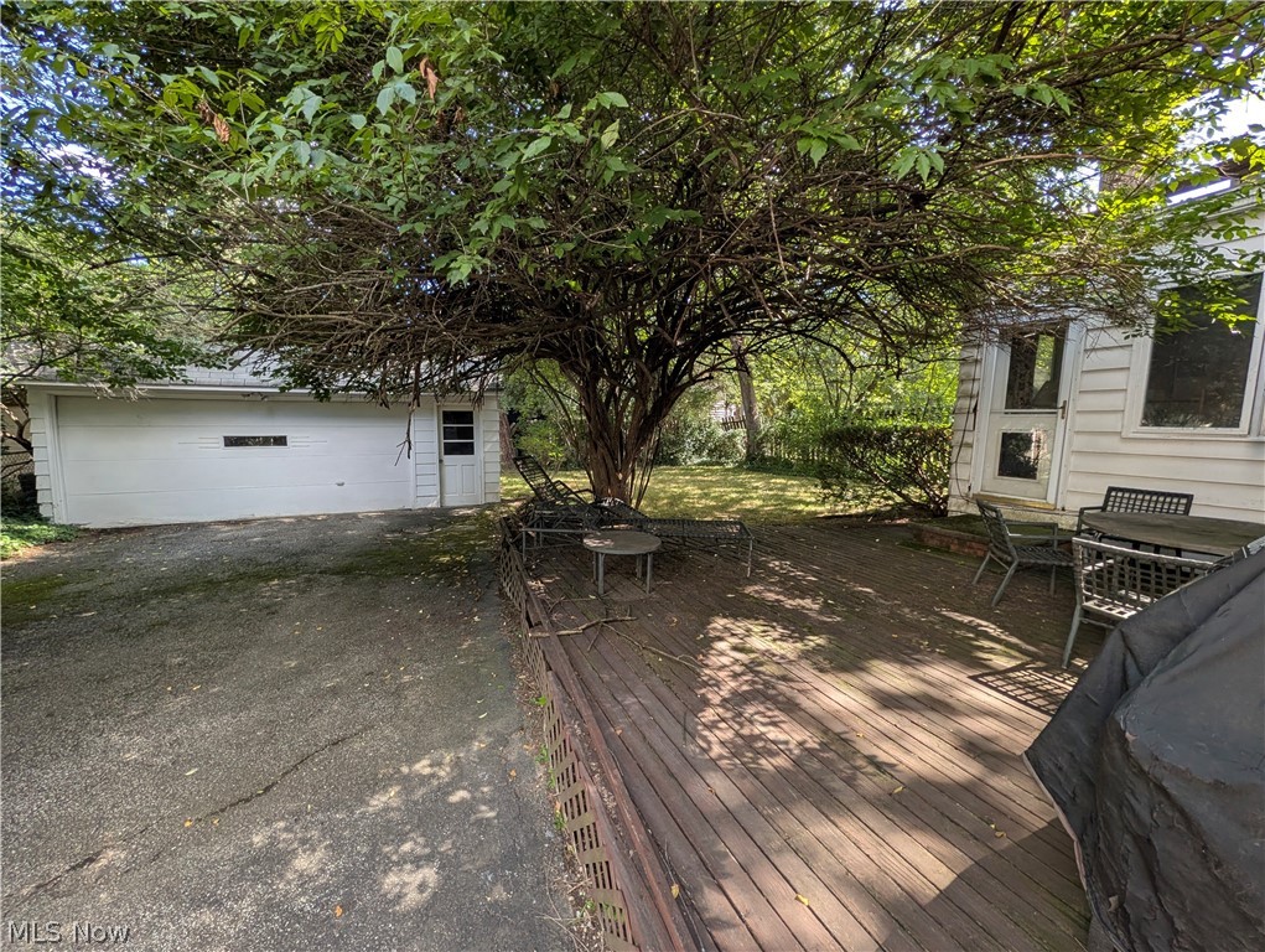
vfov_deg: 94.6
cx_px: 632
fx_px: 439
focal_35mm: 12
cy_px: 476
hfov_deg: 110.5
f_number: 1.7
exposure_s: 1/293
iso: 49
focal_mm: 2.02
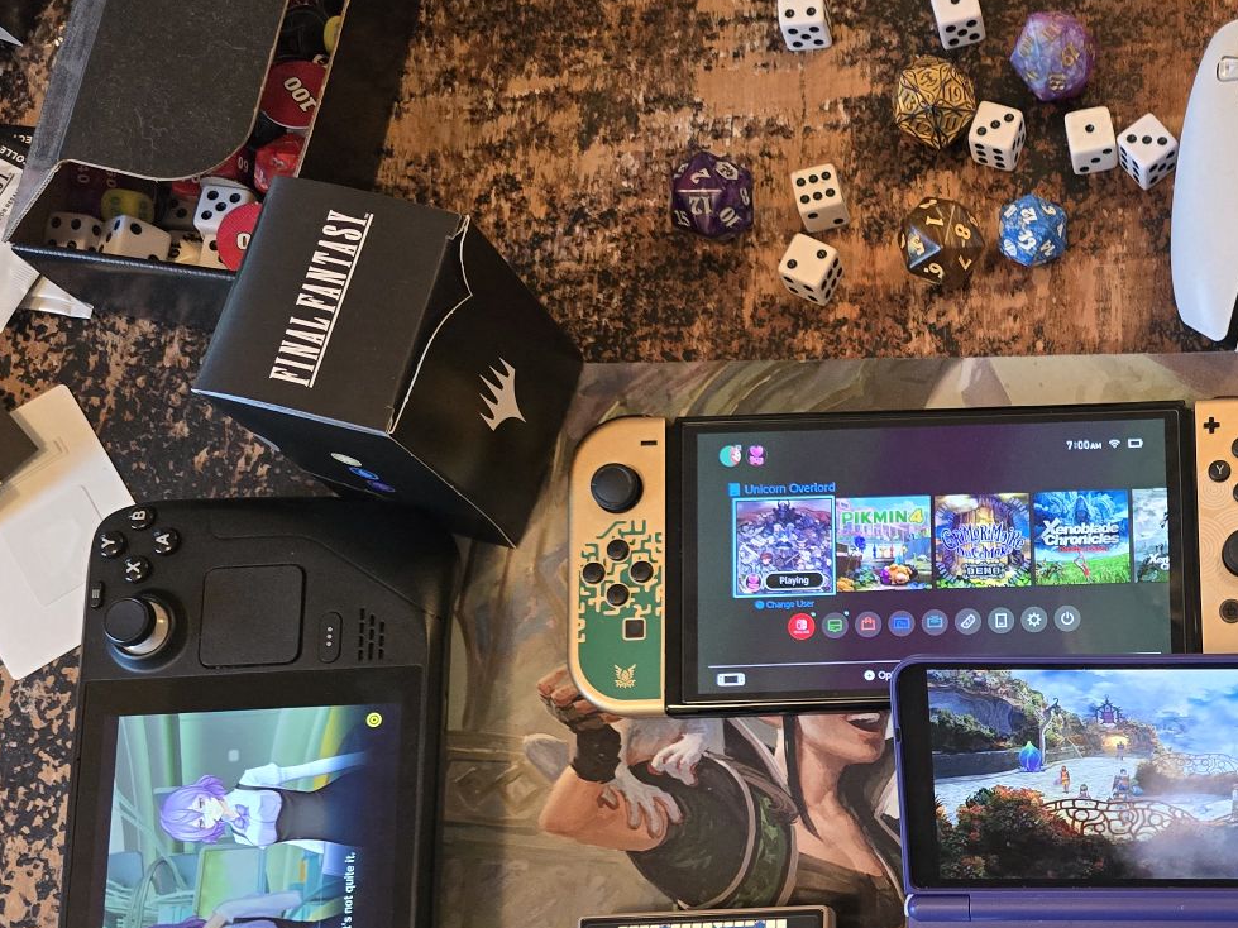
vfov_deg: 29.9
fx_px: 1681
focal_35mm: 47
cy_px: 783
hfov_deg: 37.3
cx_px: 1153
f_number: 1.7
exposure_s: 1/120
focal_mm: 6.3
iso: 1000
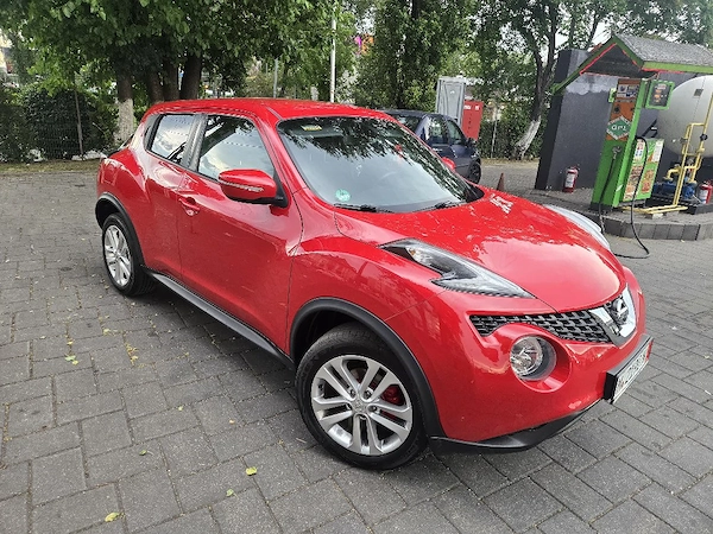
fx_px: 474
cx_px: 356
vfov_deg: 58.9
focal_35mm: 23
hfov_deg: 73.9
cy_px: 267
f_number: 1.8
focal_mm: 5.4
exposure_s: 1/182
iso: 200
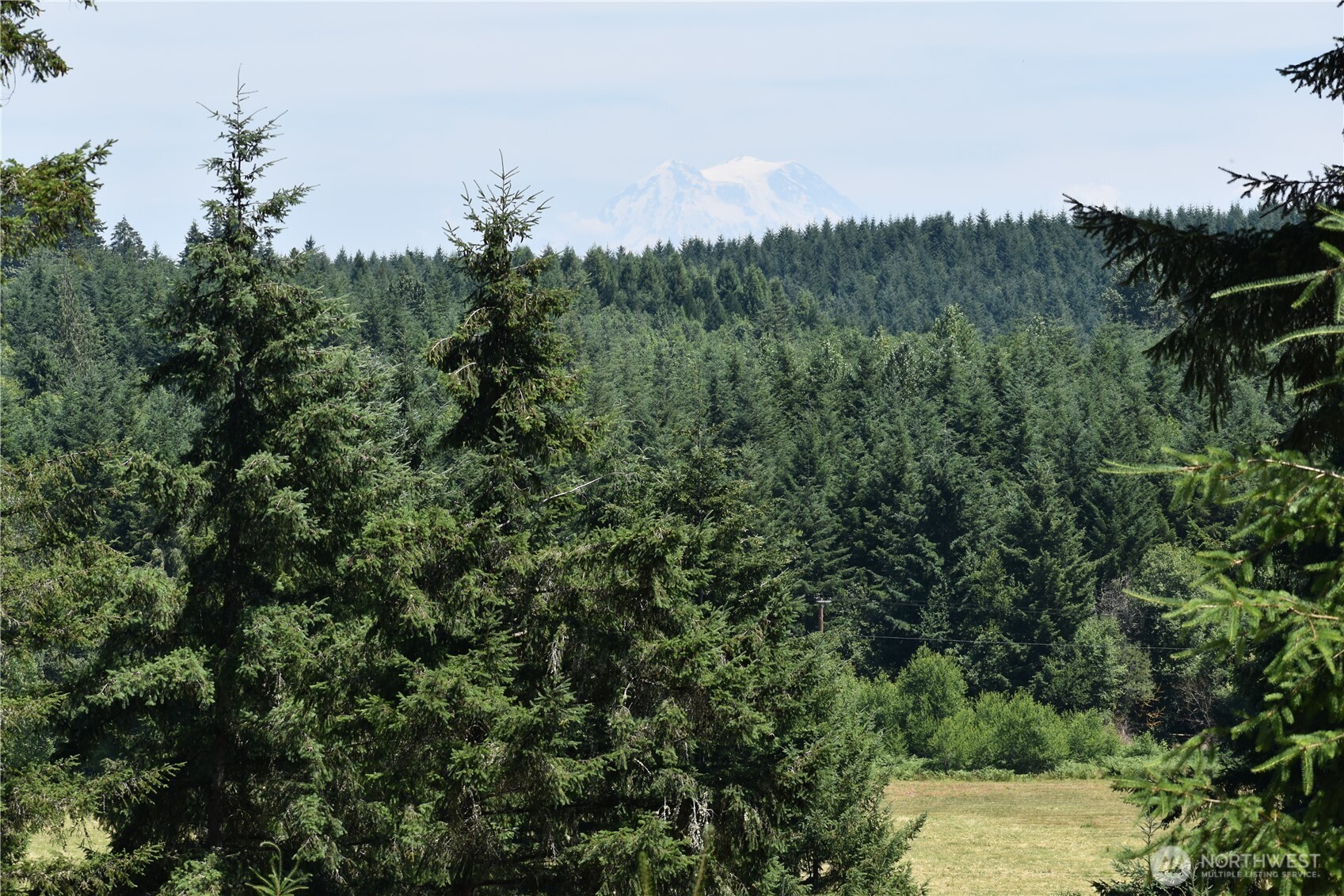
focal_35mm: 153
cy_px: 448
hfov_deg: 13.4
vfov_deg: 9.0
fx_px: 5711
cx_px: 672
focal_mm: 102
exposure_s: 1/500
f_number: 8
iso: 200
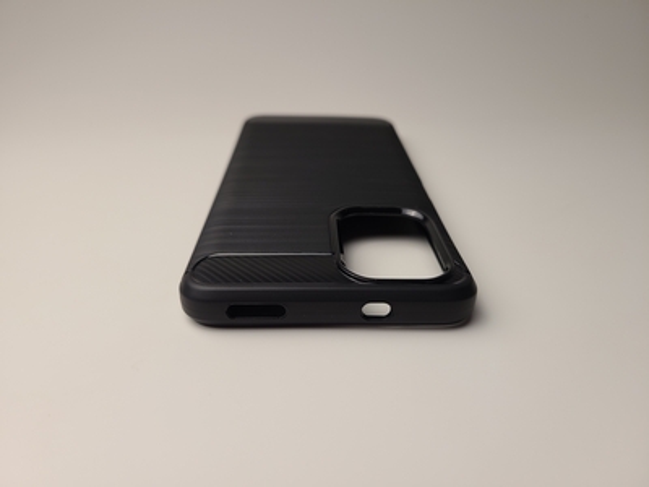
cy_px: 244
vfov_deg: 53.1
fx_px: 487
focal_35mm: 26
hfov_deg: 67.3
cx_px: 324
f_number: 1.8
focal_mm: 5.4
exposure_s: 1/100
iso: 50
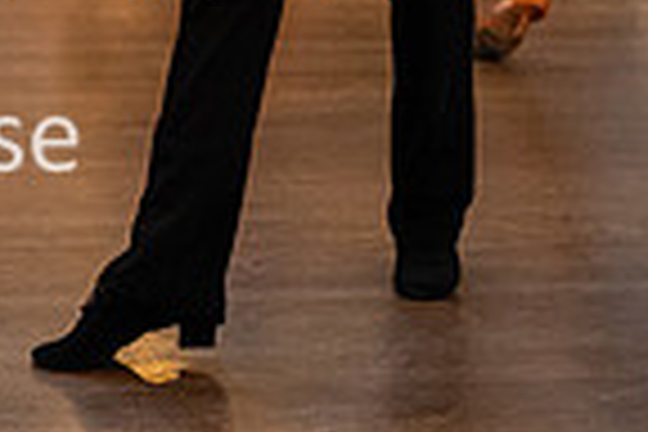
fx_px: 2772
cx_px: -408
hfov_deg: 12.5
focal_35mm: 154
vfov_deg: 8.7
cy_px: -204
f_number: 2.2
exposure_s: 1/500
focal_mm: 35
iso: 6400
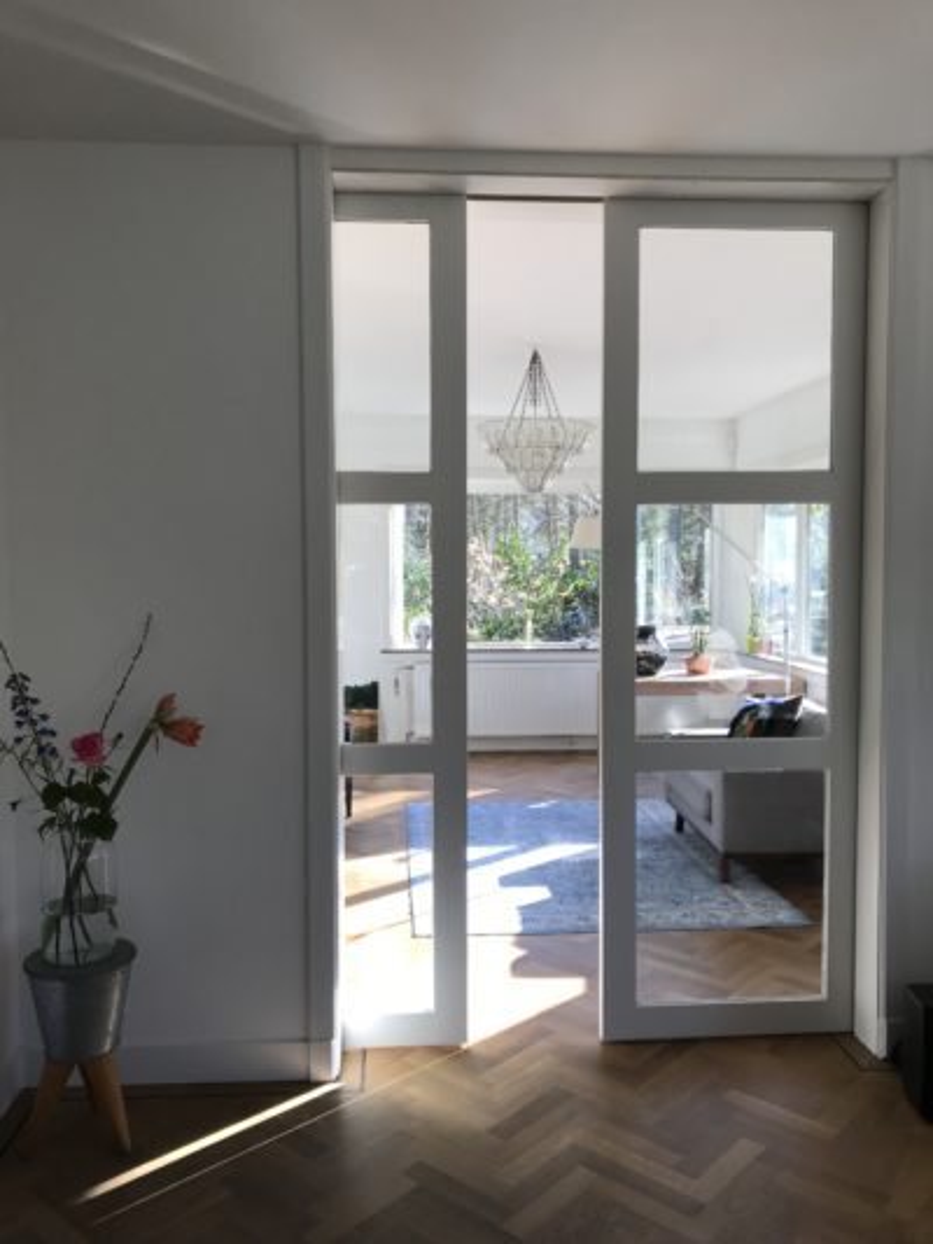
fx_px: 1006
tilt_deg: -2.7
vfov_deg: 63.4
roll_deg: +1.9
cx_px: 466
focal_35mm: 28
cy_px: 622
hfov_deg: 49.8
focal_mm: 3.99
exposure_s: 1/104
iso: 20
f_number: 1.8
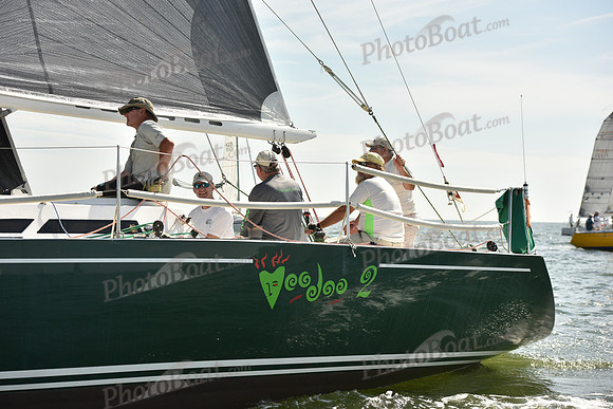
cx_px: 306
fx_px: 1277
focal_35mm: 75
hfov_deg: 27.0
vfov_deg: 18.2
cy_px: 204
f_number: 5.6
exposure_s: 1/2000
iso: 320
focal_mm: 75
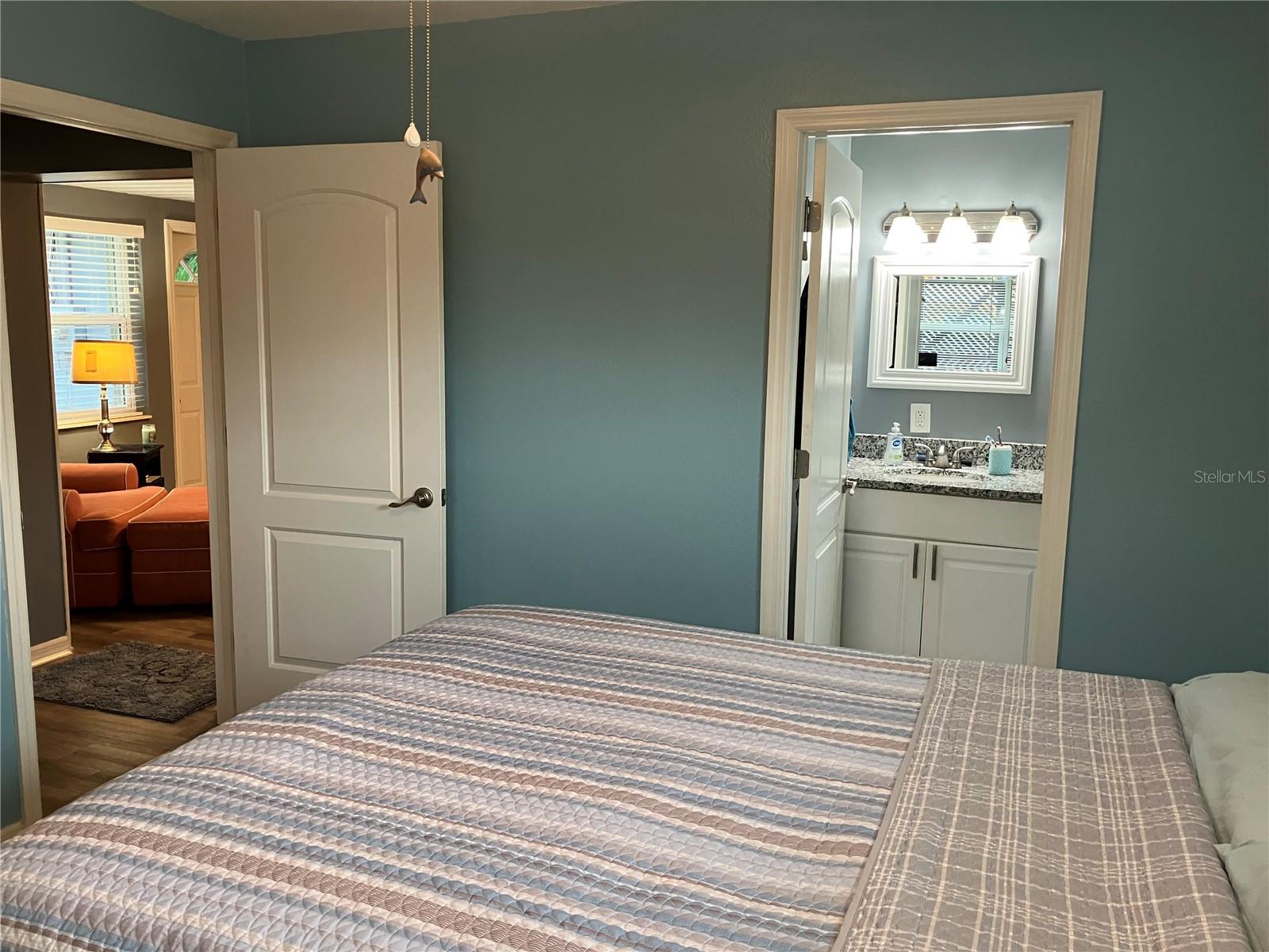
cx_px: 634
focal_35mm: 28
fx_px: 1026
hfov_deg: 63.4
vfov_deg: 49.7
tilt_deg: -8.3
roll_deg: -0.7
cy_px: 476
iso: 160
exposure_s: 1/60
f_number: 1.8
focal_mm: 3.99
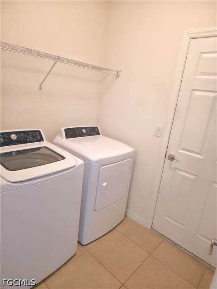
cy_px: 144
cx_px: 108
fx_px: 192
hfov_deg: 58.9
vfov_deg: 73.9
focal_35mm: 23
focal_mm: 6.3
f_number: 1.7
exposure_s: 1/40
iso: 160
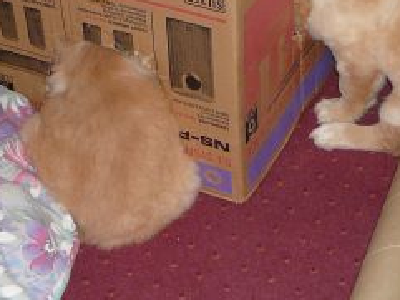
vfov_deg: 15.8
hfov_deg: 21.1
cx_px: 206
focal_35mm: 93
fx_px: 1075
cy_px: 61
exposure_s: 1/30
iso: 125
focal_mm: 5.2
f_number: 2.8
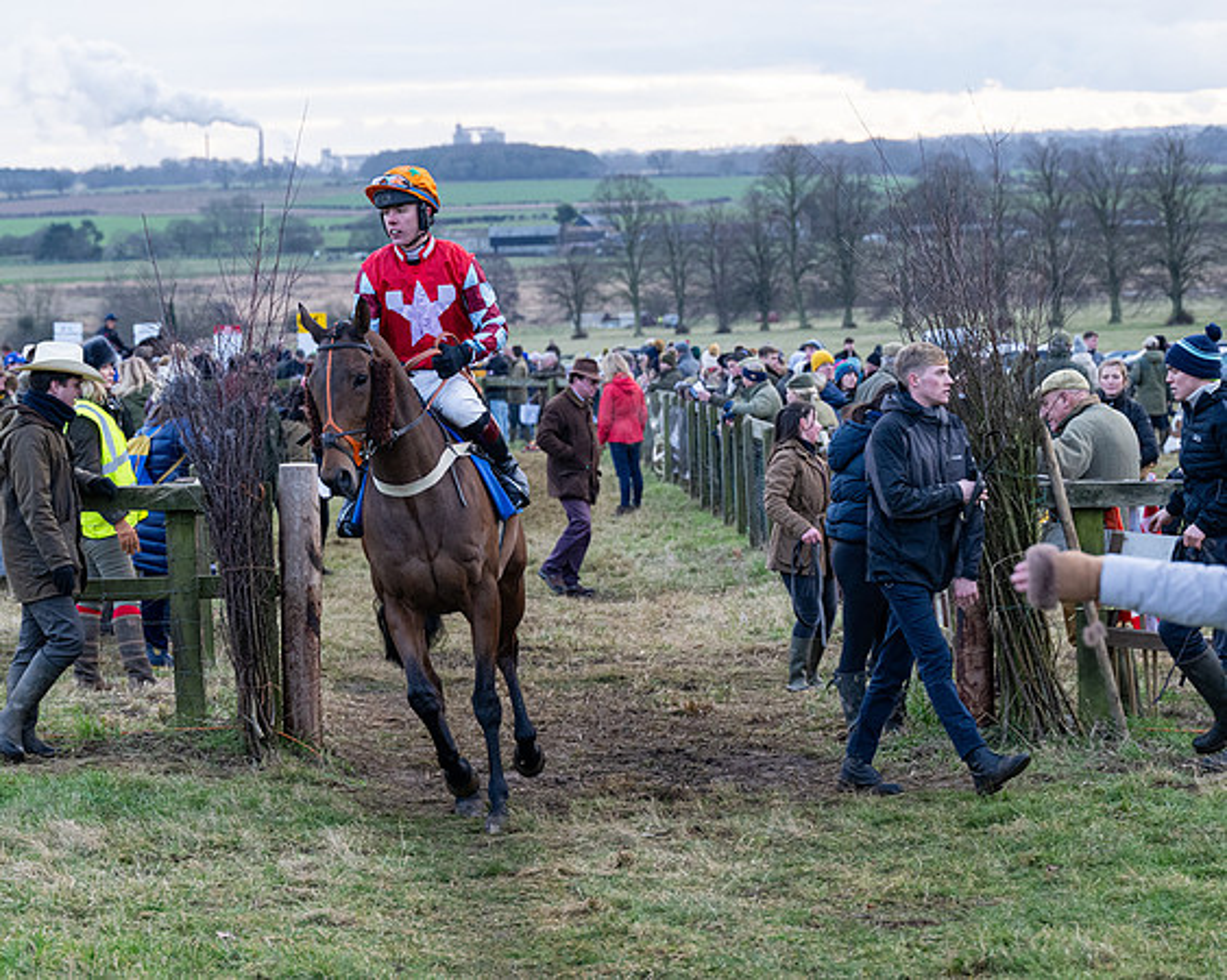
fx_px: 4295
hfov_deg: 16.3
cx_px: 524
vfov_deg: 13.0
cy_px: 490
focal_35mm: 118
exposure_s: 1/400
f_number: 4
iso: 800
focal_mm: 70
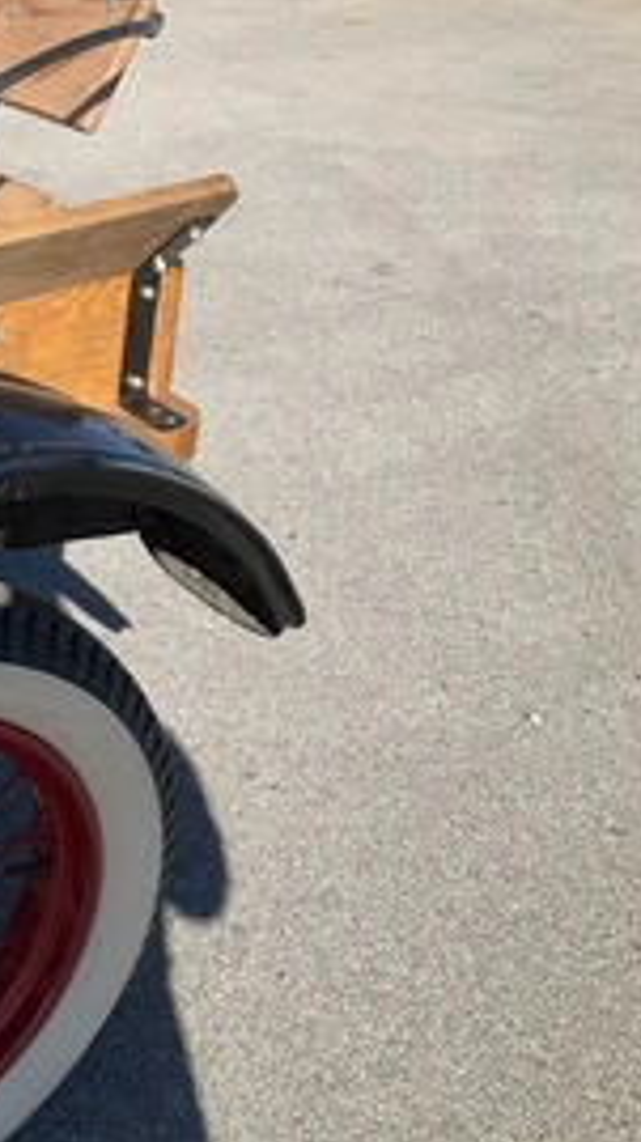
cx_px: -200
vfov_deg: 43.7
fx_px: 1422
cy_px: 531
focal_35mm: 47
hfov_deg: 22.6
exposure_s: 1/1279
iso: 25
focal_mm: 3
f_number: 1.8
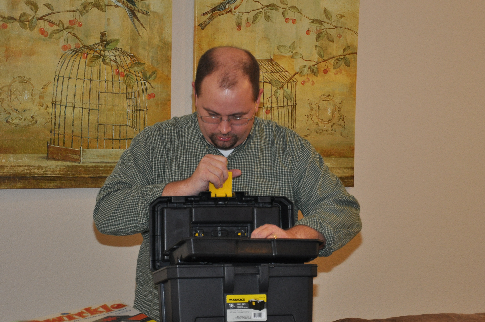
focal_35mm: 89
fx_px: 1198
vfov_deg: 15.3
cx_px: 275
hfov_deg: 22.9
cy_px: 156
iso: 800
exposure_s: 1/60
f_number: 5
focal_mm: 50
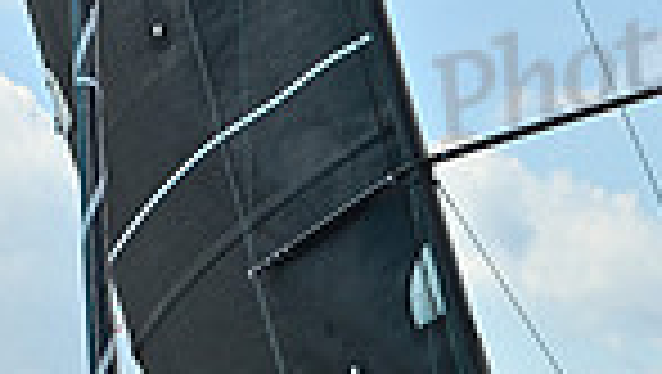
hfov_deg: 6.4
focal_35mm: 338
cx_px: 203
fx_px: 5939
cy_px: 741
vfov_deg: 3.6
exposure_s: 1/1250
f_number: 7.1
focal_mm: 82
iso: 250
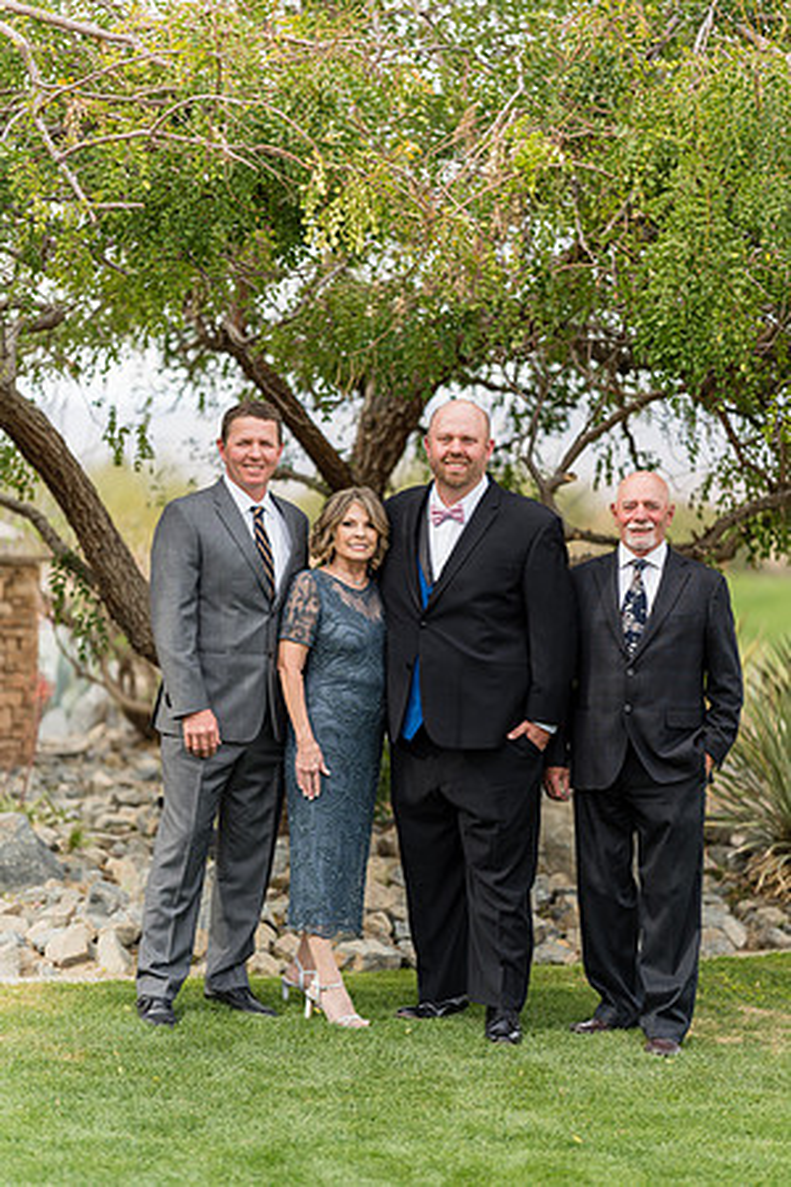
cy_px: 594
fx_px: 2801
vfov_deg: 23.9
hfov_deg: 16.1
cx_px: 396
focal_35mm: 85
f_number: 1.4
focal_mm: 85
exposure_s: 1/3200
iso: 160
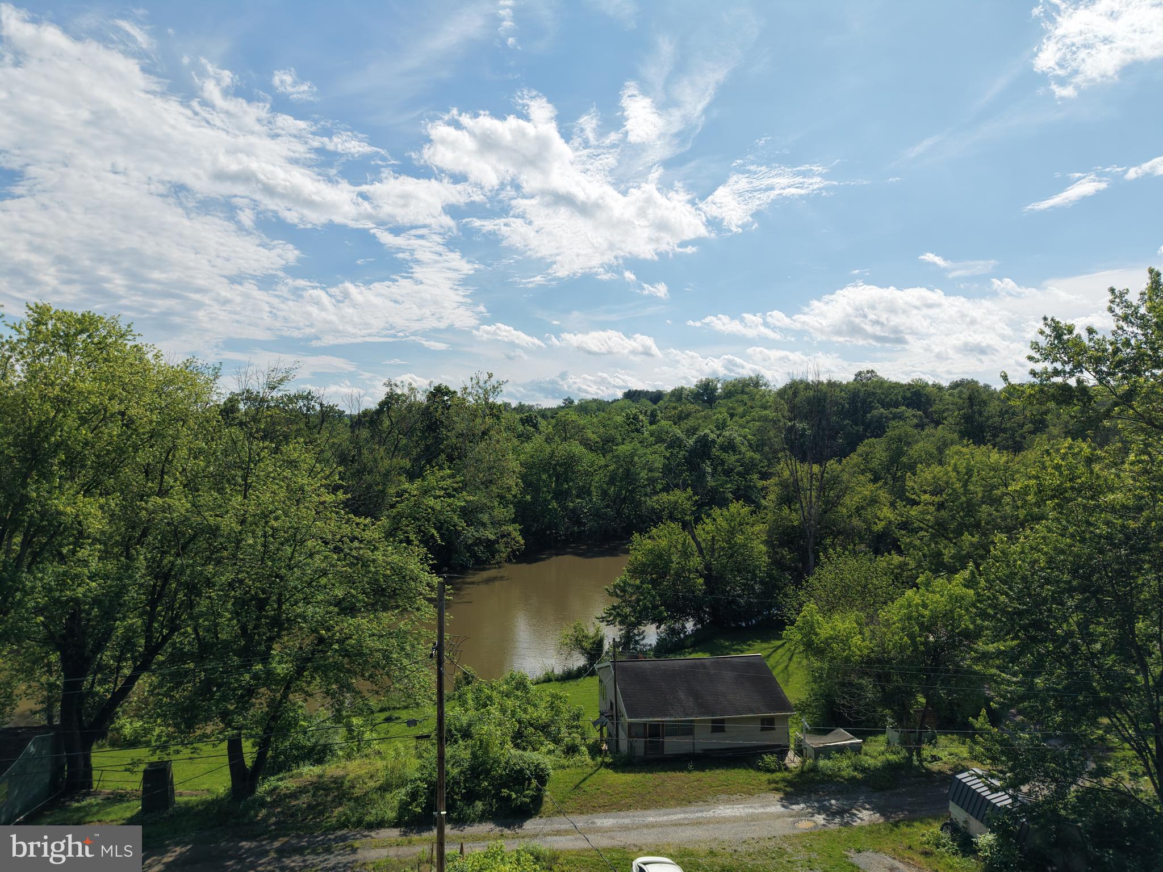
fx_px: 806
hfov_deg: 71.6
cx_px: 582
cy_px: 436
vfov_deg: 56.8
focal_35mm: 24
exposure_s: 1/8000
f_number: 1.8
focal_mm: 8.67
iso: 250
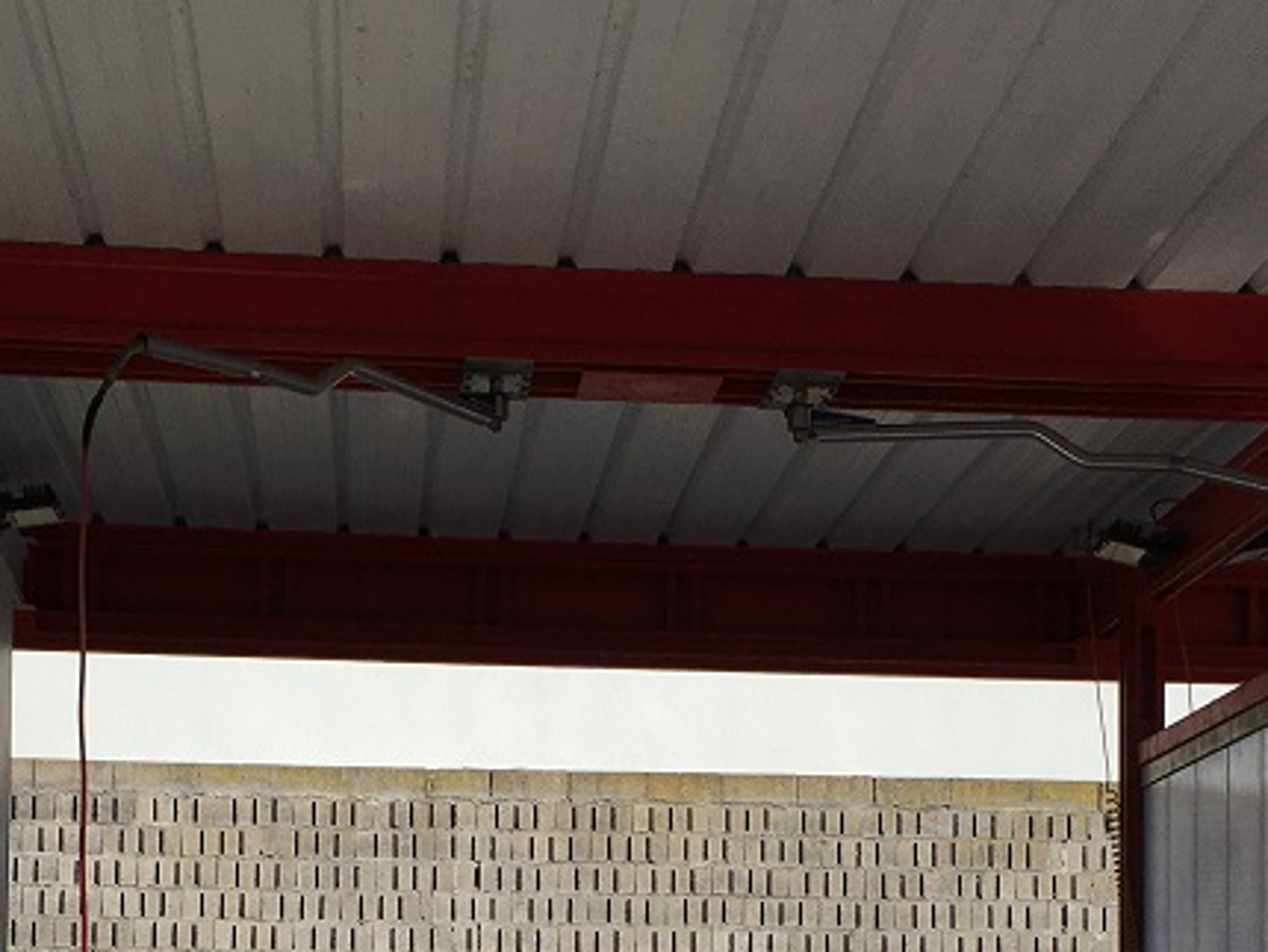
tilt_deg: +3.6
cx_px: 584
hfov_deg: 28.1
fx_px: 2529
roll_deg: -0.6
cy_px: 1032
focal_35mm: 69
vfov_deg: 20.4
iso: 25
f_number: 2.2
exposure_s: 1/2079
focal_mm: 4.15
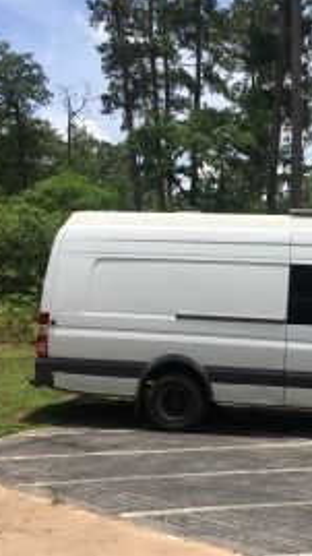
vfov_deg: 47.4
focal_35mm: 43
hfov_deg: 27.0
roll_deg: +1.4
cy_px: 277
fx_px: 633
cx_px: 264
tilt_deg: +1.3
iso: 25
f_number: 2.2
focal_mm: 4.15
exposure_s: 1/1789
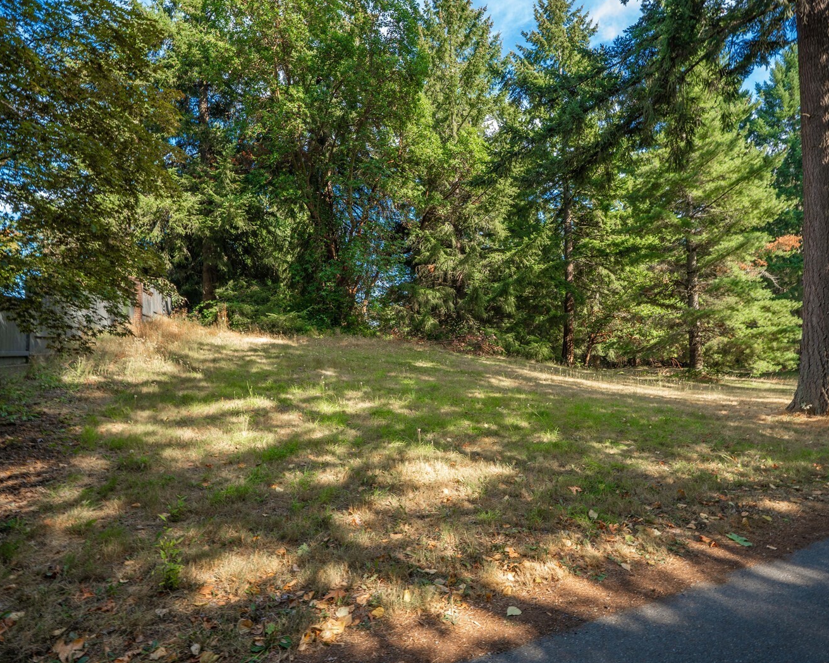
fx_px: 417
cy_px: 332
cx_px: 464
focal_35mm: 17
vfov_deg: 77.0
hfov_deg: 89.2
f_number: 7.1
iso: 100
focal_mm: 14
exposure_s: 1/30
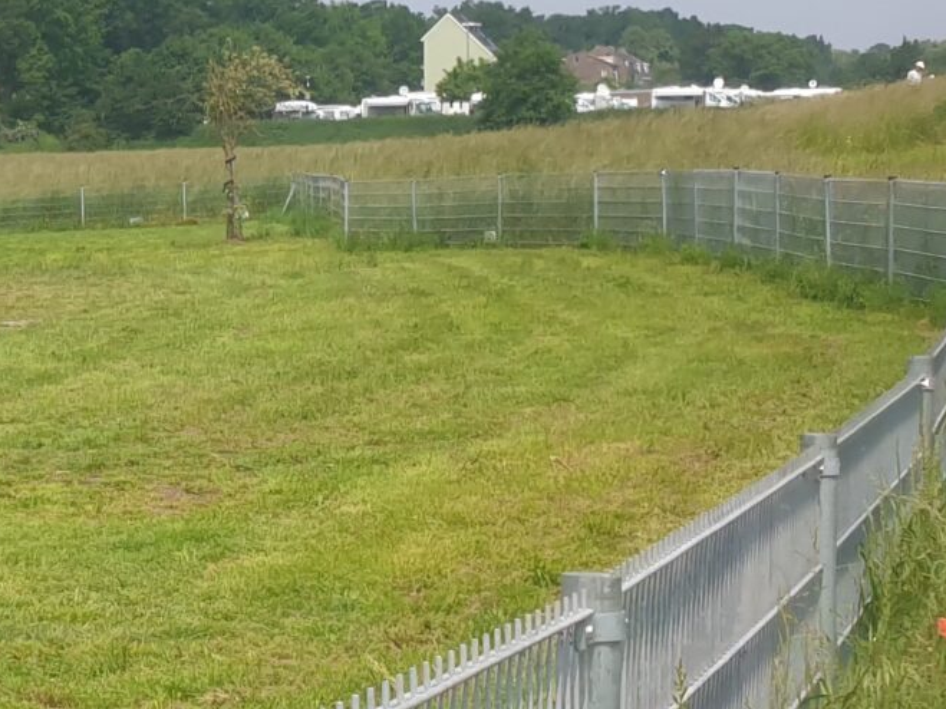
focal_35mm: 101
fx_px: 2760
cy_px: 297
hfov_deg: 16.5
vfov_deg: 14.6
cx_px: -719
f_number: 2.4
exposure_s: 1/2500
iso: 50
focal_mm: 4.3
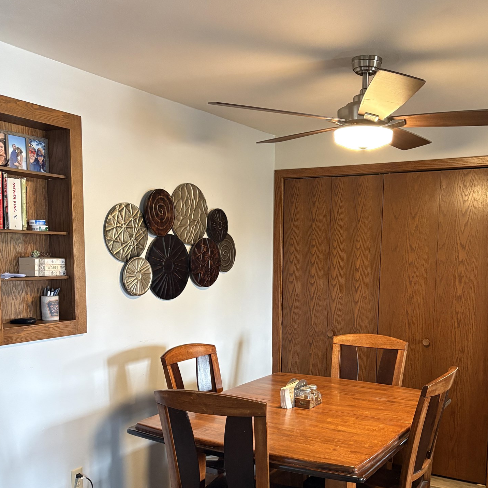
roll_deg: -0.7
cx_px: 271
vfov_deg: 44.4
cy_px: 321
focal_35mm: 37
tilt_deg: -6.0
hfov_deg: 44.9
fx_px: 590
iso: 400
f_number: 1.6
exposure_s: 1/60
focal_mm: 5.96
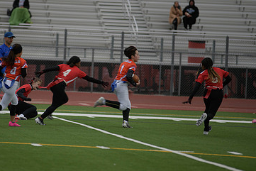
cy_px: 76
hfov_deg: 6.4
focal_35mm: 321
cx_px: 83
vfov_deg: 4.3
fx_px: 2283
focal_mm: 200
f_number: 2.8
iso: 125
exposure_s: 1/200
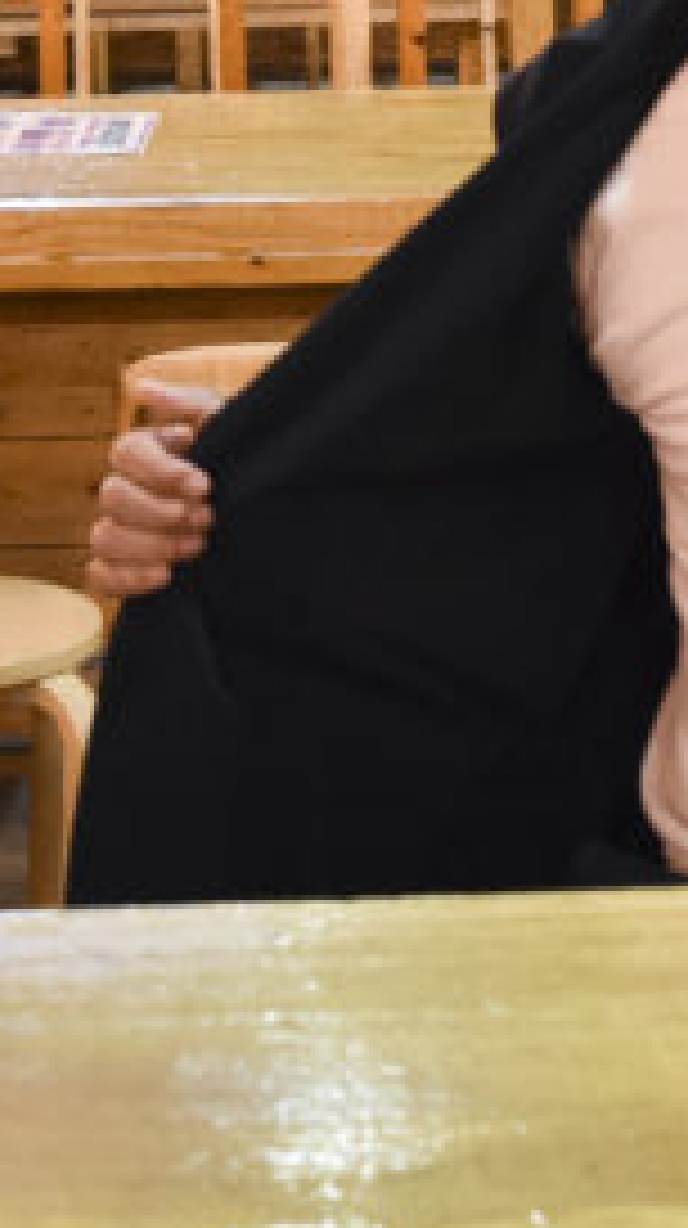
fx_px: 3838
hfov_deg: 10.2
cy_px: -101
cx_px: 94
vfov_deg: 17.6
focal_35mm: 118
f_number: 4.5
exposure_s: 1/100
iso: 3200
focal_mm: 20
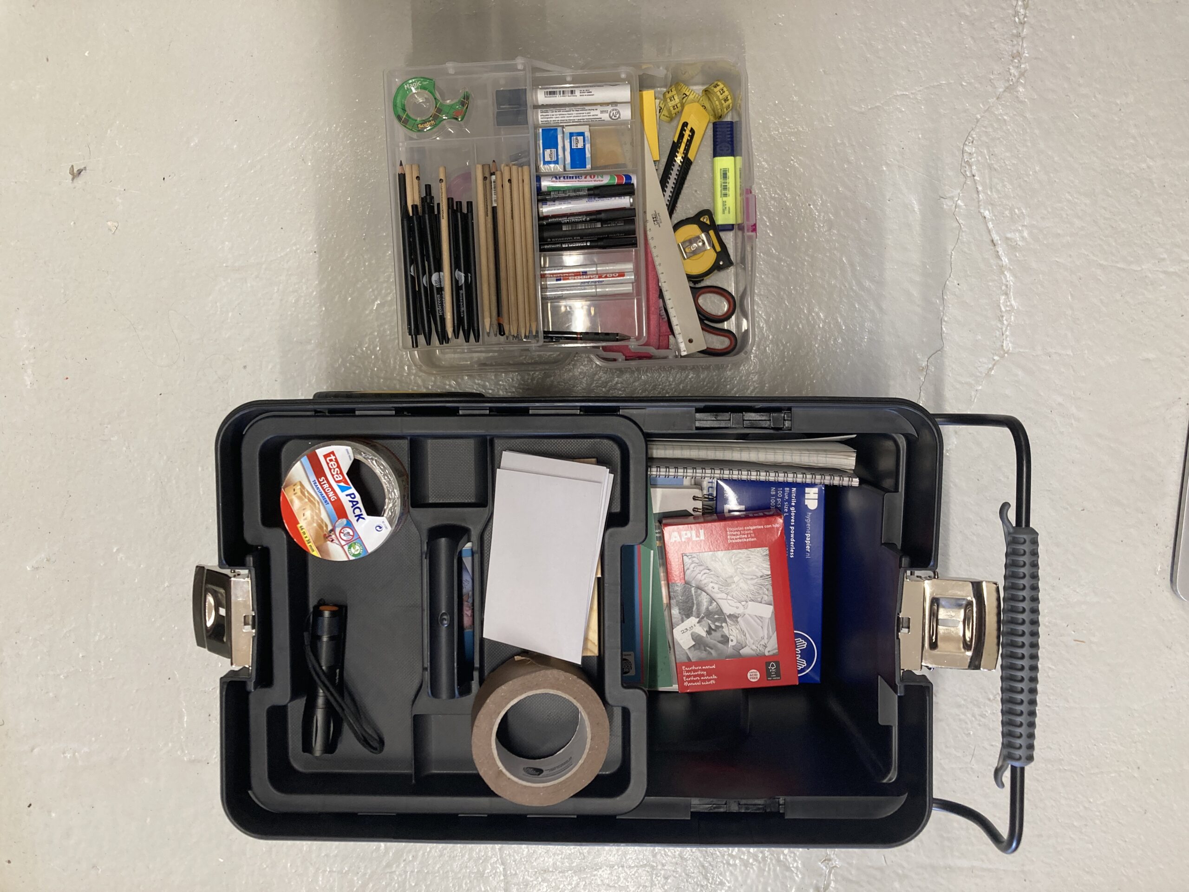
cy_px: 446
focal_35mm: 28
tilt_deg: -84.8
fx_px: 962
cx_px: 594
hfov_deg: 63.4
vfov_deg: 49.7
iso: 125
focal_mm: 3.99
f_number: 1.8
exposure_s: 1/50
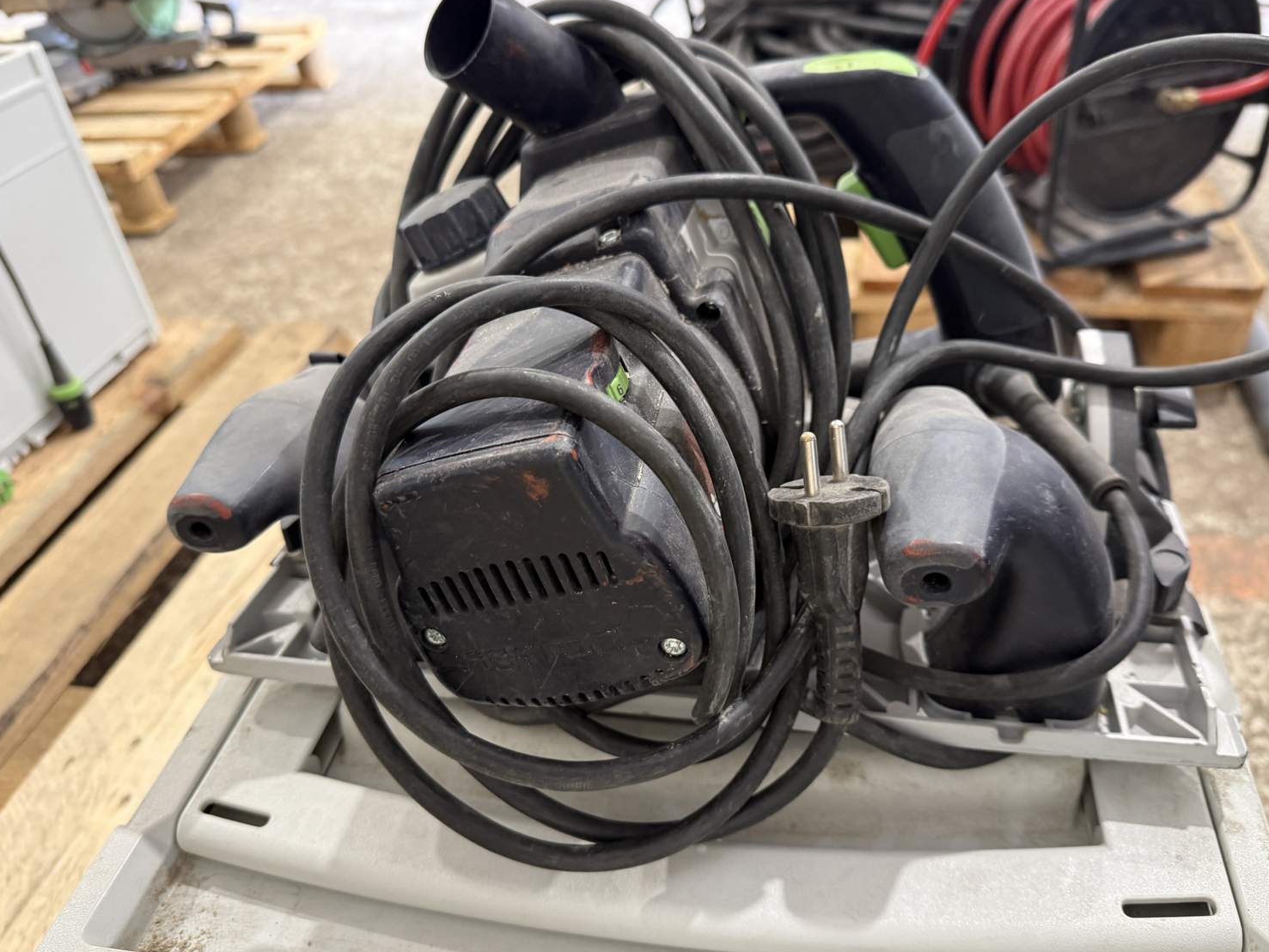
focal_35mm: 26
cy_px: 469
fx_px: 953
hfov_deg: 67.2
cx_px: 680
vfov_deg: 53.1
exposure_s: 1/60
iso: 250
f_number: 1.78
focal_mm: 6.76
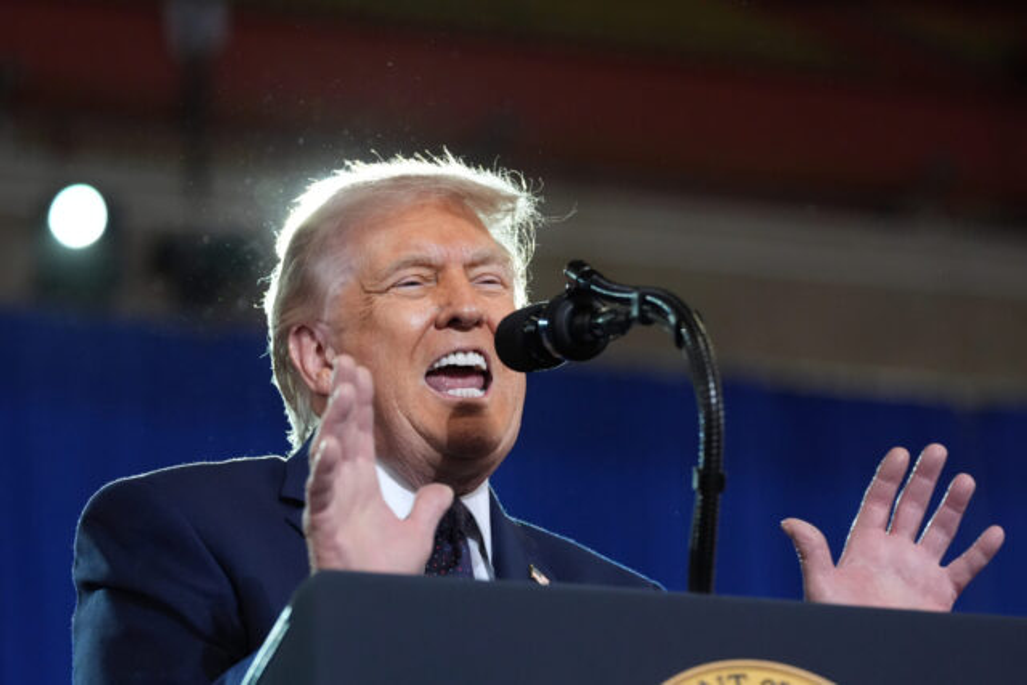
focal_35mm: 176
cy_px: 342
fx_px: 5022
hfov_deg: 11.7
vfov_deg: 7.8
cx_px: 514
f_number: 4.5
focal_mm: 176
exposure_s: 1/640
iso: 5000
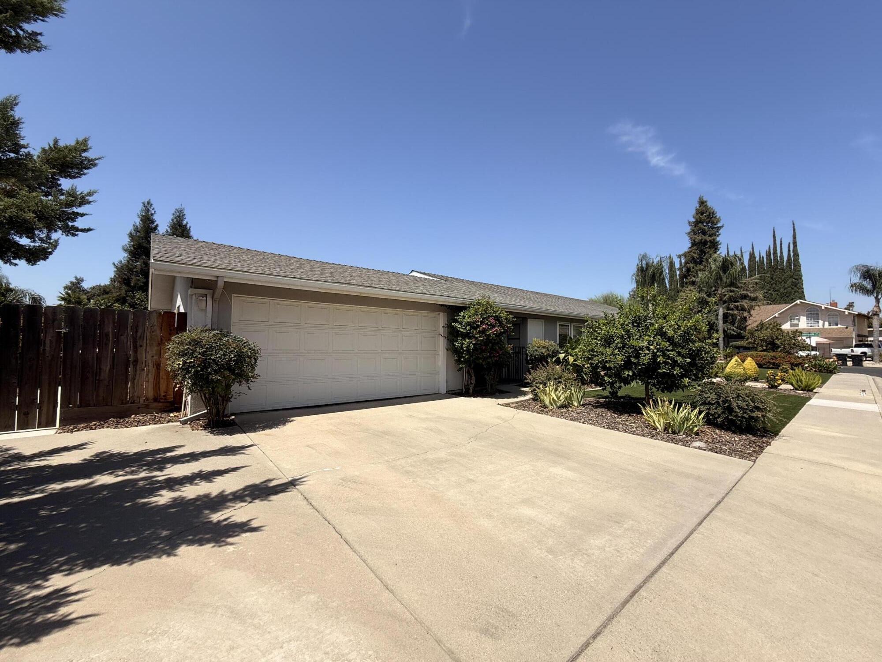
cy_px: 331
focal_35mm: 14
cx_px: 441
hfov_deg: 102.1
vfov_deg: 85.7
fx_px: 357
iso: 50
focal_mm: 2.22
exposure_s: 1/2841
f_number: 2.2
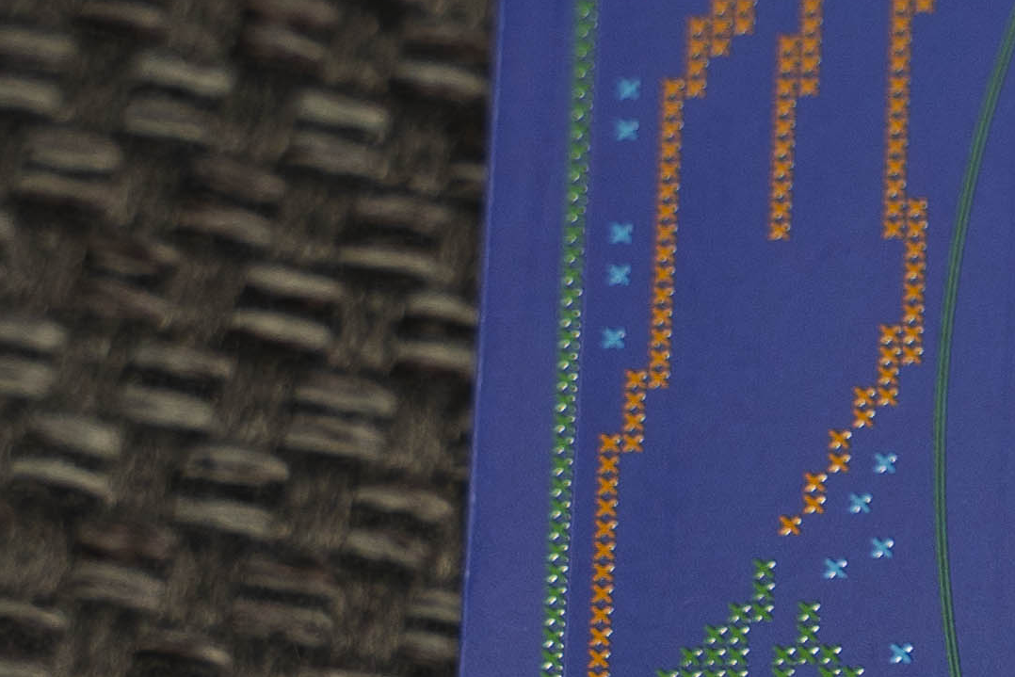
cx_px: 1890
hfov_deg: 7.6
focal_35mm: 261
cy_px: 665
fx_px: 7359
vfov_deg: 5.3
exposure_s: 1/60
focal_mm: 46.9
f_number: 3.2
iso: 125
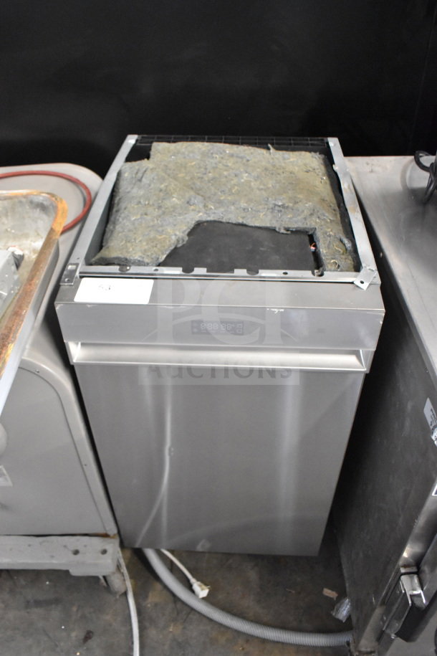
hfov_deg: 43.6
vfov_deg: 61.9
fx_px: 546
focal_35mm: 30
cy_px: 328
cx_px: 218
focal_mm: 20
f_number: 3.5
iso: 6400
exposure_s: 1/40
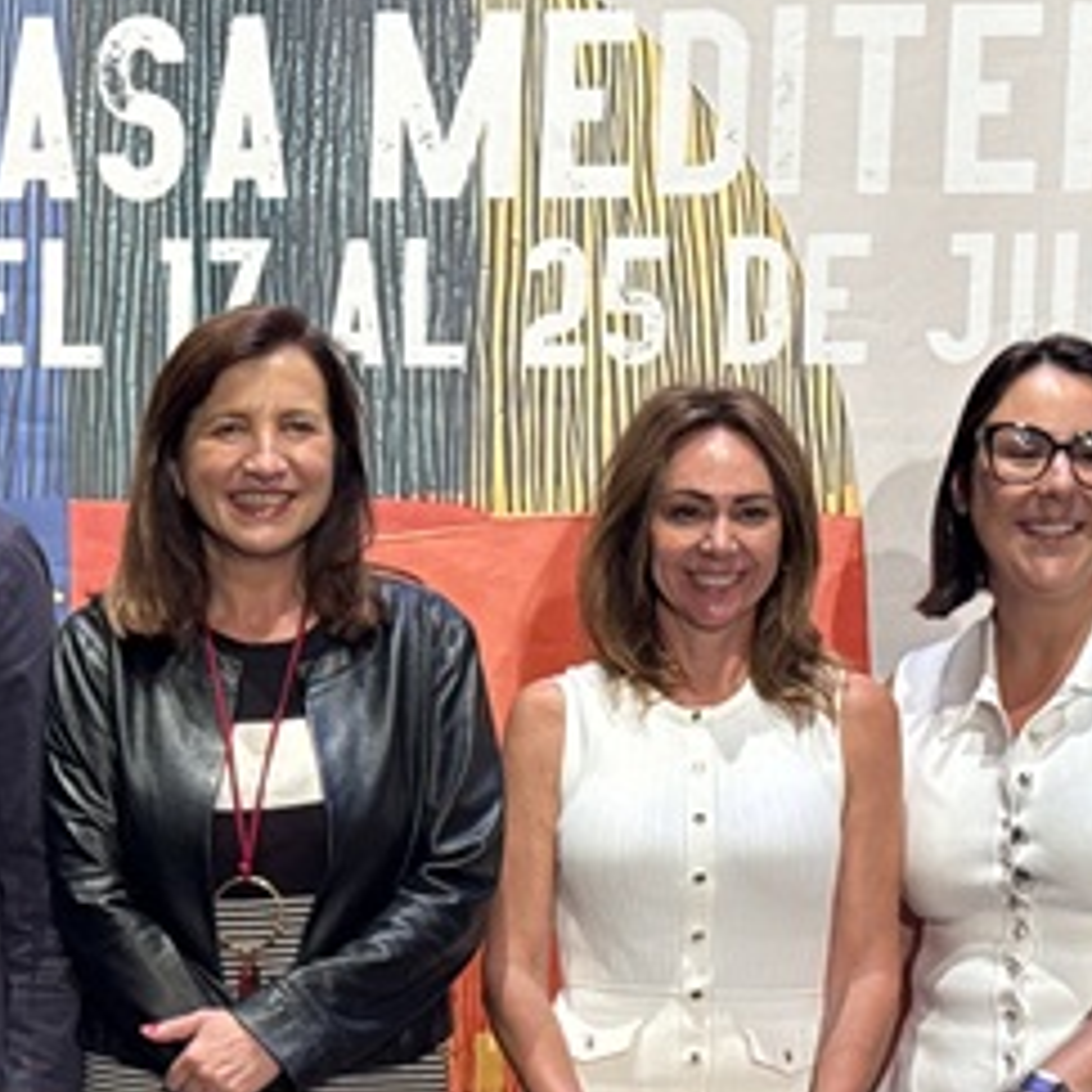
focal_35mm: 117
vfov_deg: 14.7
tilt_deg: -5.4
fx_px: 4176
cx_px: -13
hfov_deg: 14.6
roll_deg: -0.6
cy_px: 1038
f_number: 1.78
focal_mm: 6.76
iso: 100
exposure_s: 1/60
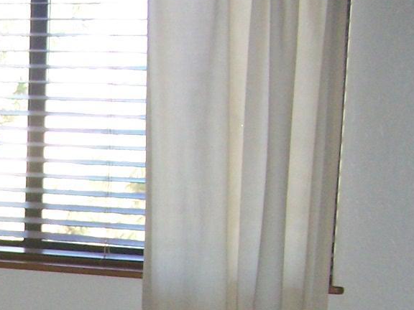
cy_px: 471
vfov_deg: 10.6
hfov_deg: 14.0
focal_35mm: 135
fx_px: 1615
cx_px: -135
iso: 160
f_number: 2.8
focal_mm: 6.3
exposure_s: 1/60
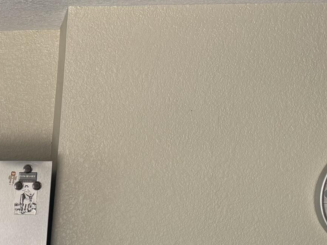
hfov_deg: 20.6
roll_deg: -1.2
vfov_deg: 17.4
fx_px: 765
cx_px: -166
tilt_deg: -9.6
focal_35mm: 81
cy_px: 295
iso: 200
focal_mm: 6.76
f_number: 1.78
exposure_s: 1/84
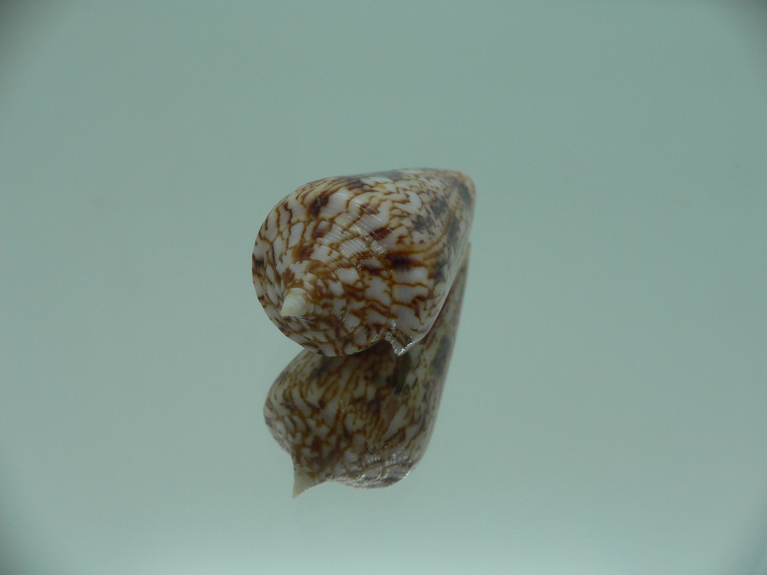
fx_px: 776
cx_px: 384
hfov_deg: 52.6
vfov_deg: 40.7
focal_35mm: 35
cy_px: 288
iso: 80
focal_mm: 4.6
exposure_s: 1/60
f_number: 2.8
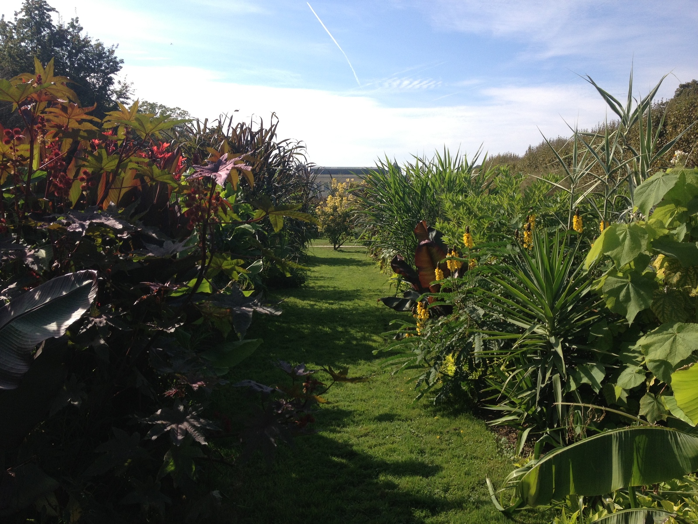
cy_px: 262
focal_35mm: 35
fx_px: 706
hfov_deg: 52.6
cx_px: 349
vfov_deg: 40.7
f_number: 2.4
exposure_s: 1/1416
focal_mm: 4.28
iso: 50
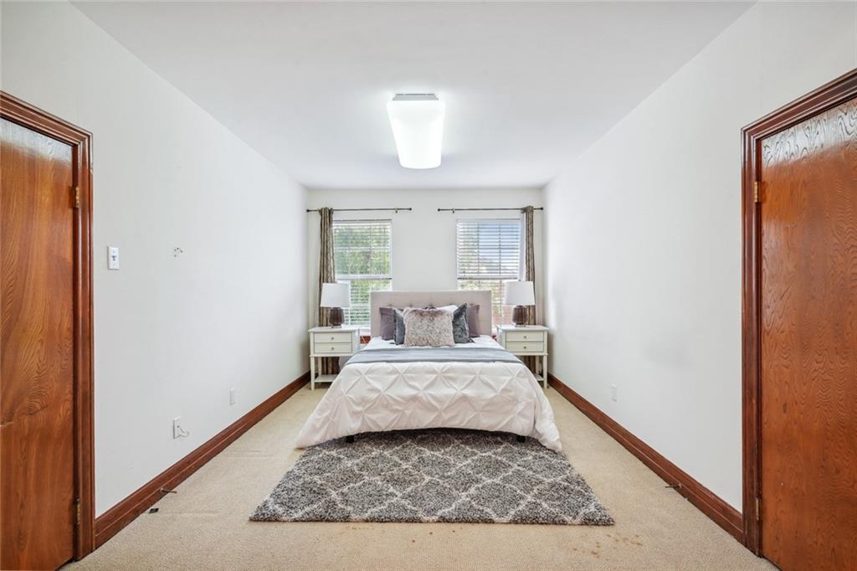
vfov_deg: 70.4
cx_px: 428
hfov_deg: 93.3
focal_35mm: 17
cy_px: 286
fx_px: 405
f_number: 11
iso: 800
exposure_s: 1/50
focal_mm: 17
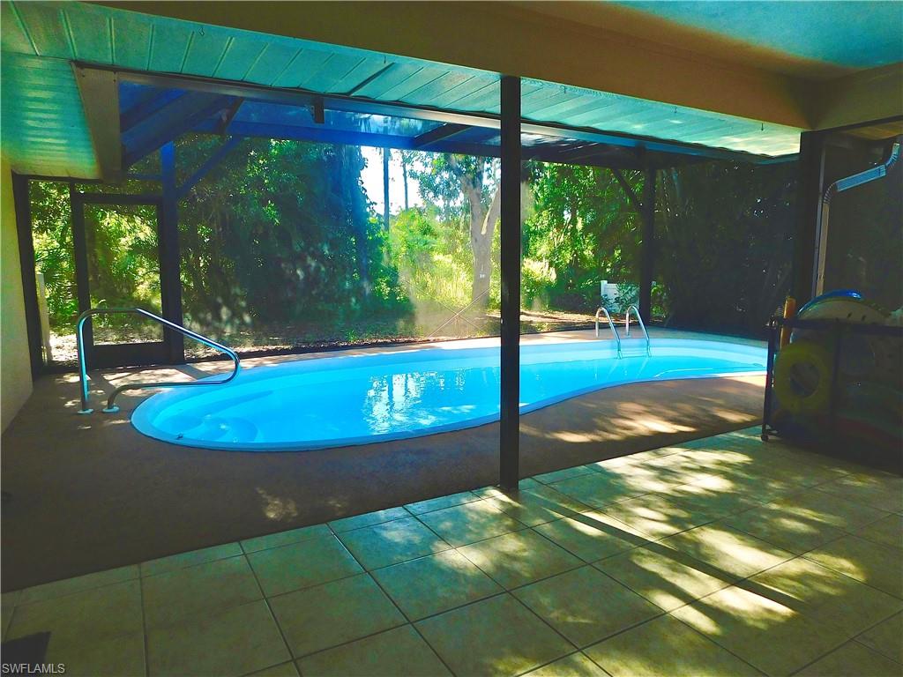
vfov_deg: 58.9
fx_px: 600
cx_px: 452
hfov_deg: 73.9
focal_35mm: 23
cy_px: 338
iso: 125
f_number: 3
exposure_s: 1/160
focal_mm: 4
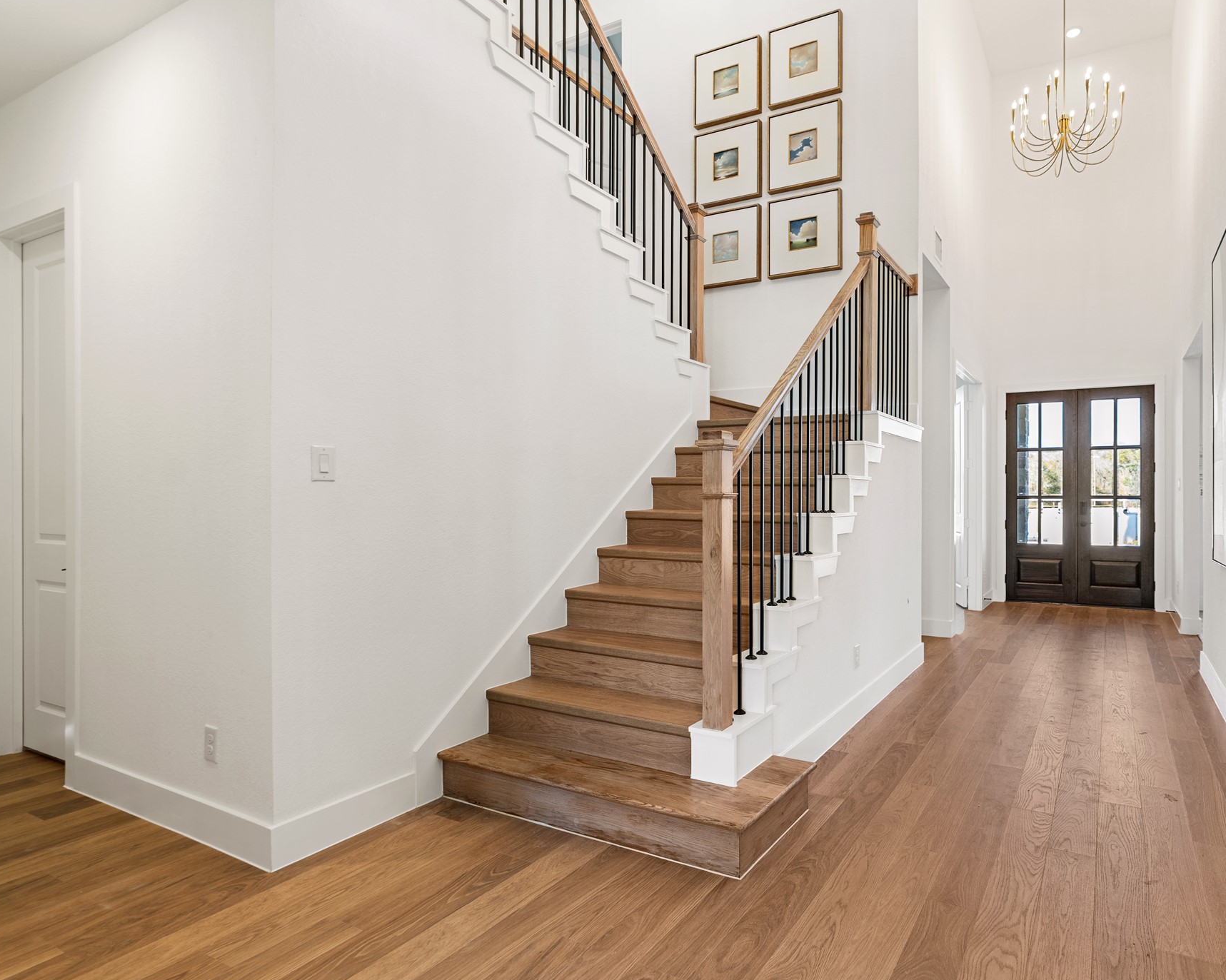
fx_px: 689
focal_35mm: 19
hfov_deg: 81.7
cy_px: 497
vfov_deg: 70.8
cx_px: 768
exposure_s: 1/10
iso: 100
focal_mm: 16
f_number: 5
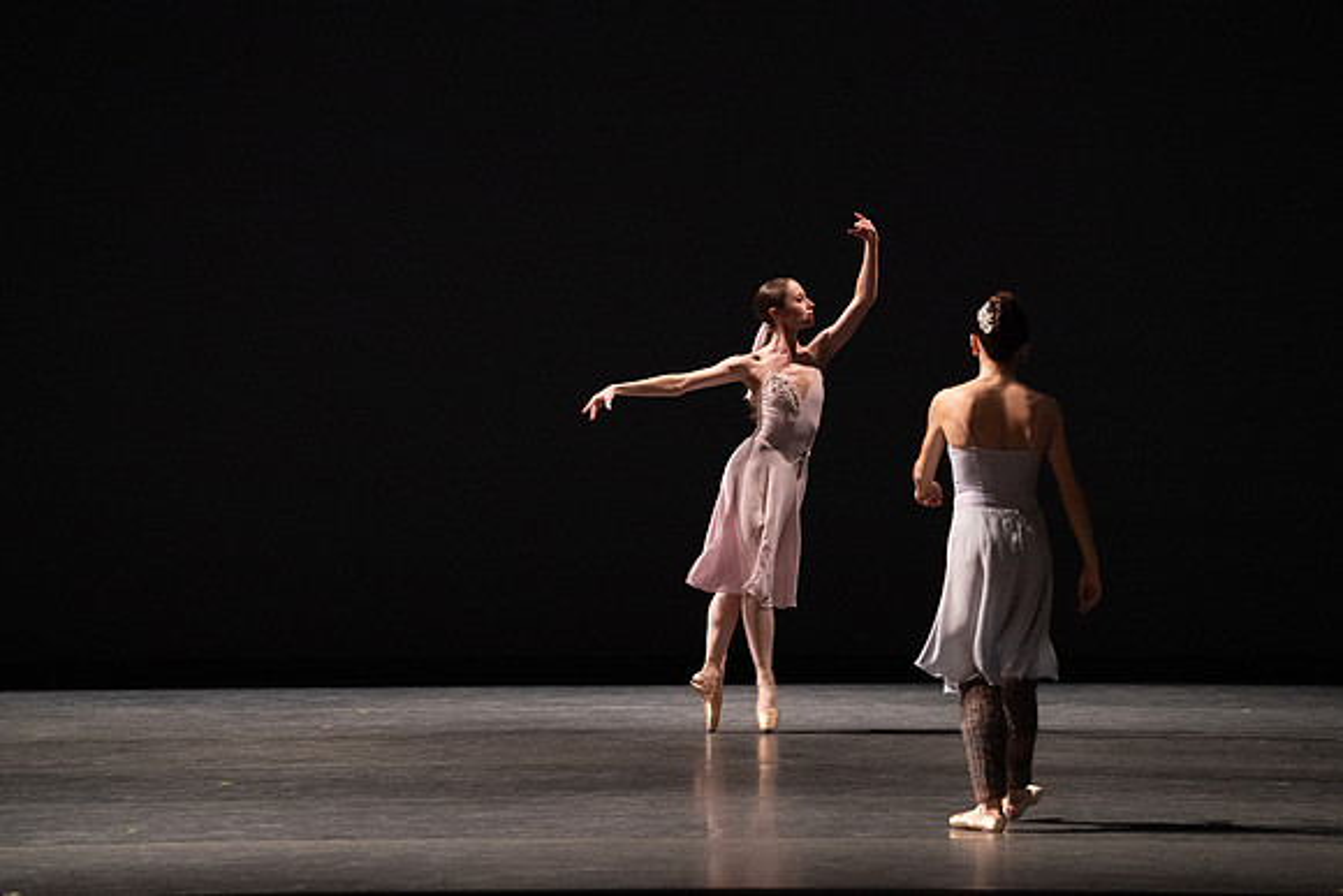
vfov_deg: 6.9
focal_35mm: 200
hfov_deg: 10.3
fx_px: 7463
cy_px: 448
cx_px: 672
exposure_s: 1/400
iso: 12800
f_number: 5
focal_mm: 200
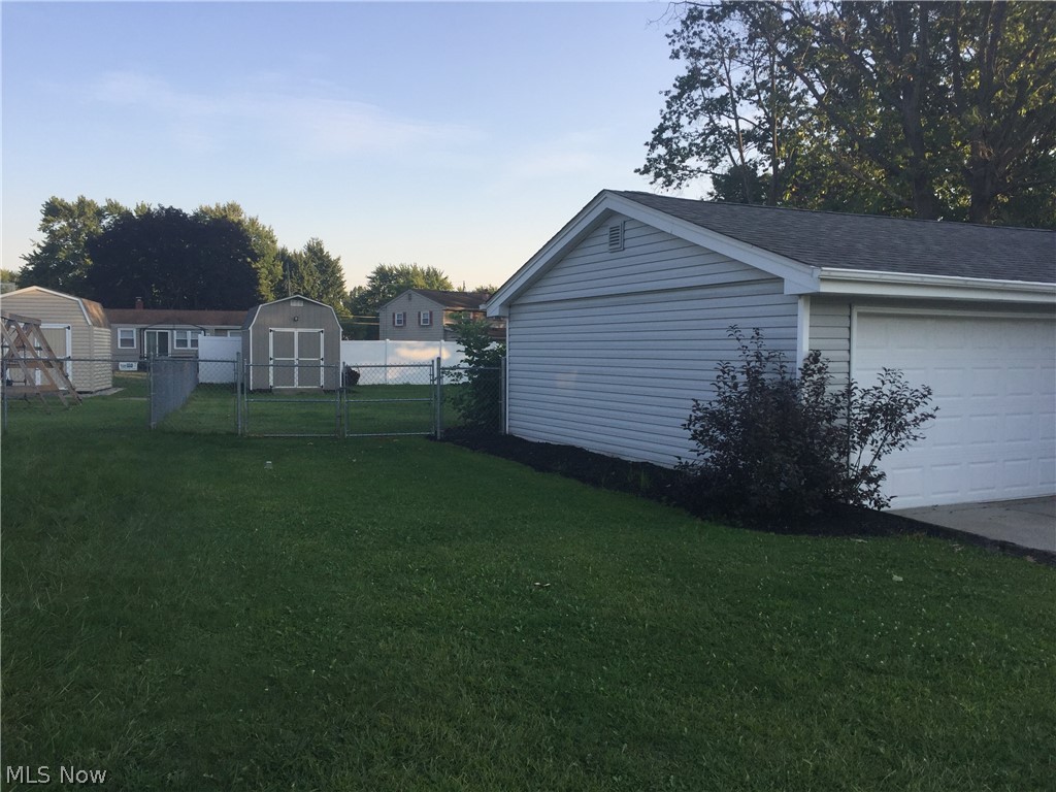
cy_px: 396
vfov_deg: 48.2
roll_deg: -0.8
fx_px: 885
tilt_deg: -2.5
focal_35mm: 29
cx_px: 528
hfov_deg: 61.7
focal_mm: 4.15
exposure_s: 1/590
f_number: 2.2
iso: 32
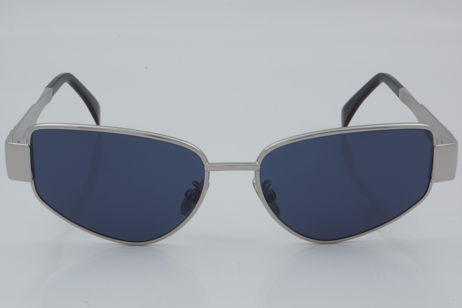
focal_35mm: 82
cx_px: 231
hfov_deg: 24.6
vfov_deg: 16.6
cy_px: 154
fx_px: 1059
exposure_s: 1/4
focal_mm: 55
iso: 100
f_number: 32
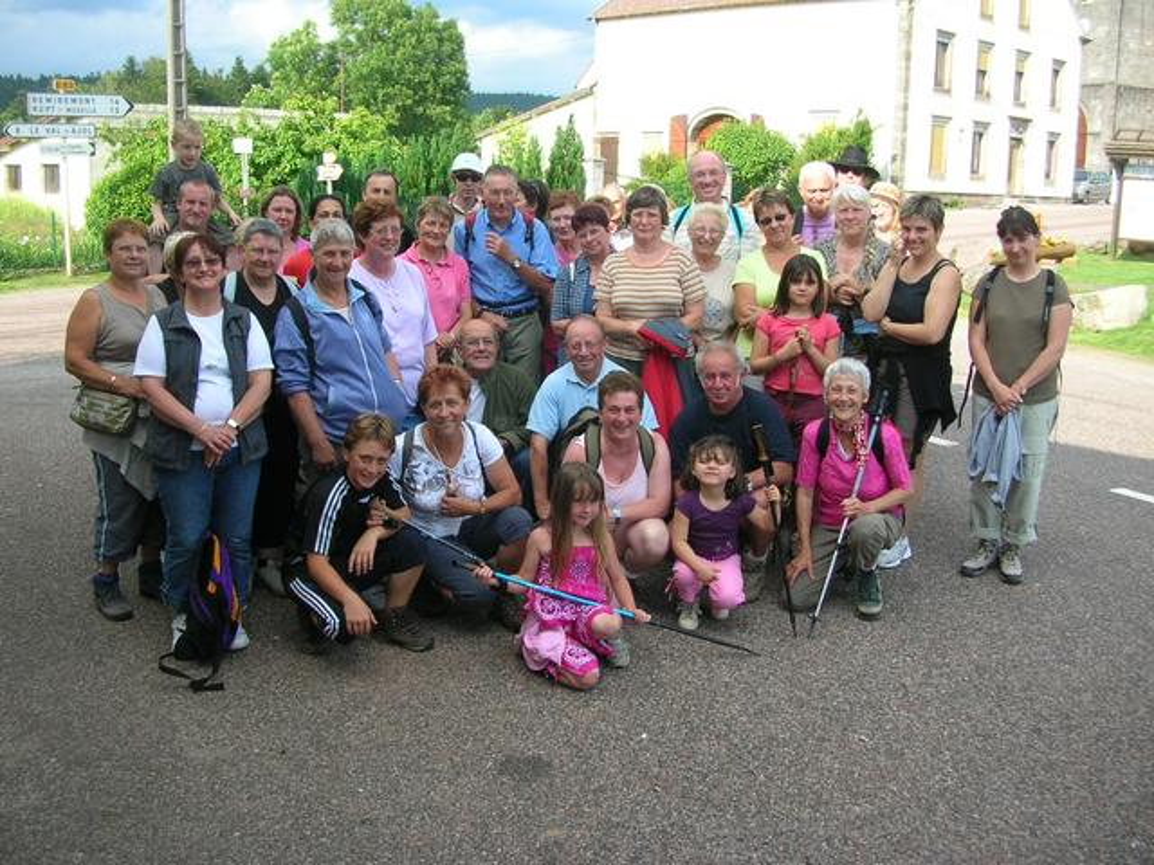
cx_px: 577
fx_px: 1167
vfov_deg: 40.7
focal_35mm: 35
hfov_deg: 52.6
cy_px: 432
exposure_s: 1/344
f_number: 2.8
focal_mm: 5.8
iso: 50
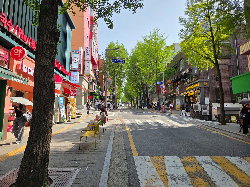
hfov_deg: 73.9
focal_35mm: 23
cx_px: 125
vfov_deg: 58.9
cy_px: 94
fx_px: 166
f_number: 1.8
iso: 80
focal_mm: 5.4
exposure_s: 1/3717
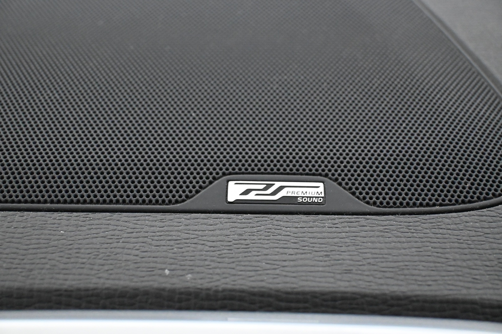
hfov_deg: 36.9
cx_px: 251
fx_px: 753
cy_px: 167
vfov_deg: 25.1
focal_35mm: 54
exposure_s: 1/60
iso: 8000
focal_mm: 36
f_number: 5.3
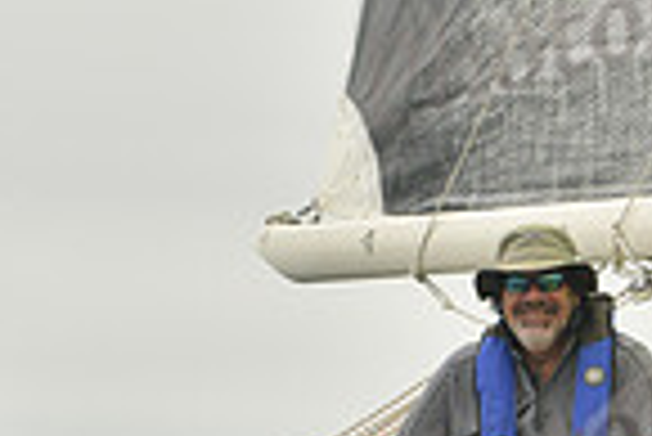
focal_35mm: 640
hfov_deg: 3.2
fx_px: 11603
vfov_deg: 2.1
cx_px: 130
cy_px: 721
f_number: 8
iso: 320
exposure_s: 1/800
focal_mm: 160
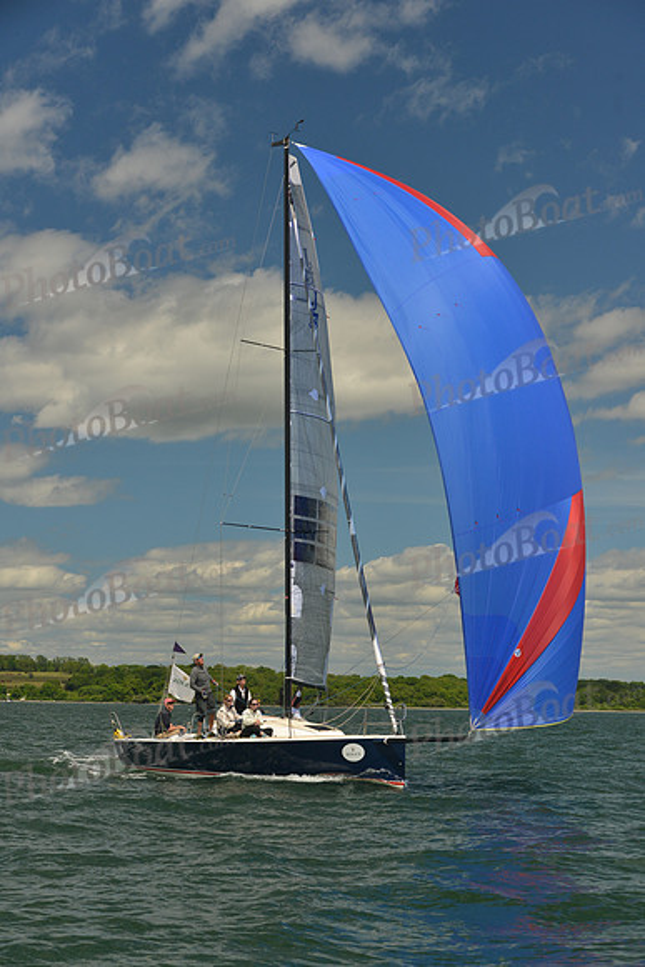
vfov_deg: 28.8
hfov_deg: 19.5
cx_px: 322
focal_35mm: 70
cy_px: 484
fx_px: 1880
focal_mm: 70
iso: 400
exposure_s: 1/1000
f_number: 6.3
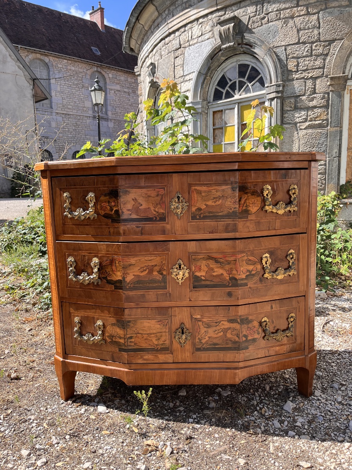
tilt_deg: -10.3
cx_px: 176
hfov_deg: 53.1
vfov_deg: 67.3
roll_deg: +1.0
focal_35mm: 26
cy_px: 235
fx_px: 353
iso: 50
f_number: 1.6
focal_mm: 5.1
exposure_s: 1/1117
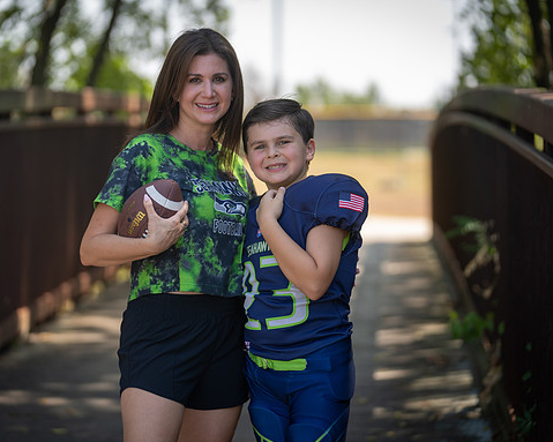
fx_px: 2307
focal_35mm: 141
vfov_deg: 10.9
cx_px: 239
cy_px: 222
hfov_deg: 13.7
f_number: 2.8
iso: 100
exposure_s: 1/400
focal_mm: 124
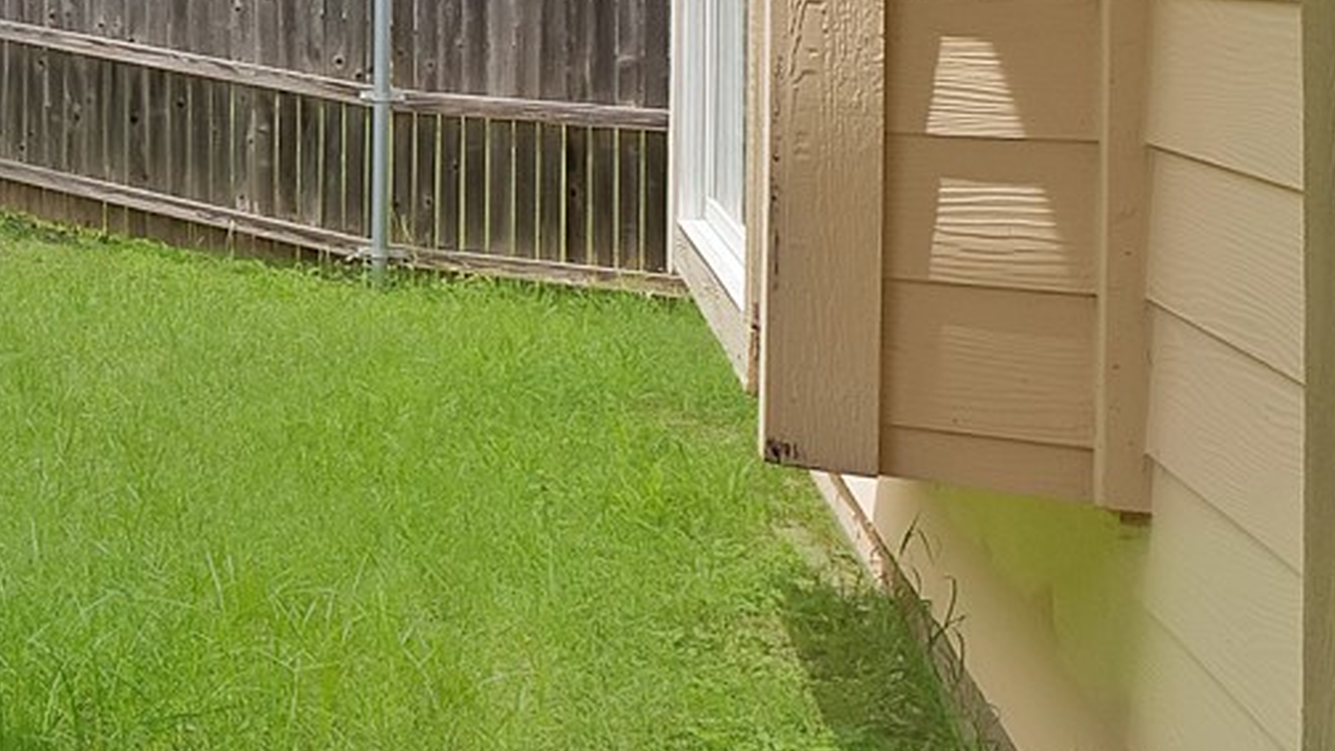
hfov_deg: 23.1
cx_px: -1024
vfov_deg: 22.5
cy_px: -94
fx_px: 1770
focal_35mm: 50
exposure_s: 1/320
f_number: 9
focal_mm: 12
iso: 640
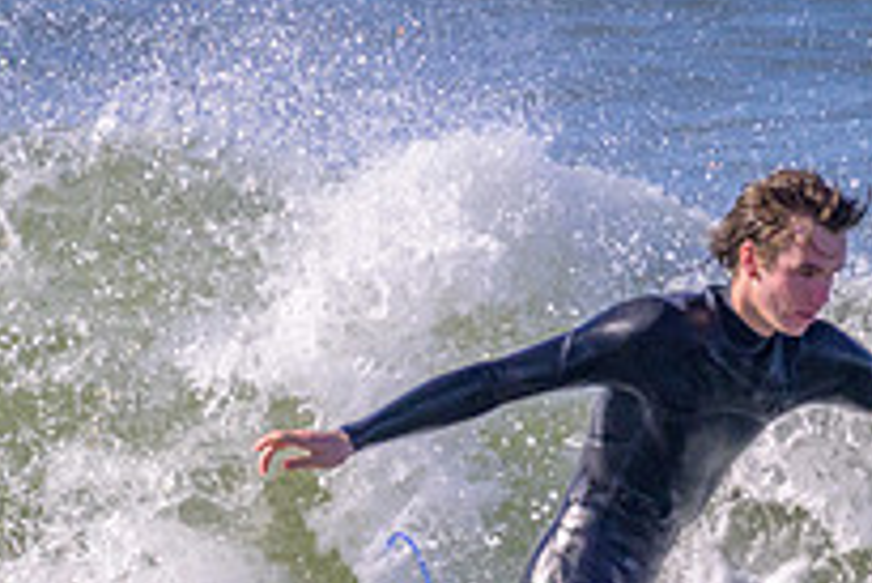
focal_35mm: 2607
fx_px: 63190
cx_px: 621
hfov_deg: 0.8
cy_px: 605
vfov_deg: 0.5
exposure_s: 1/2000
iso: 900
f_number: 11
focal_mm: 800
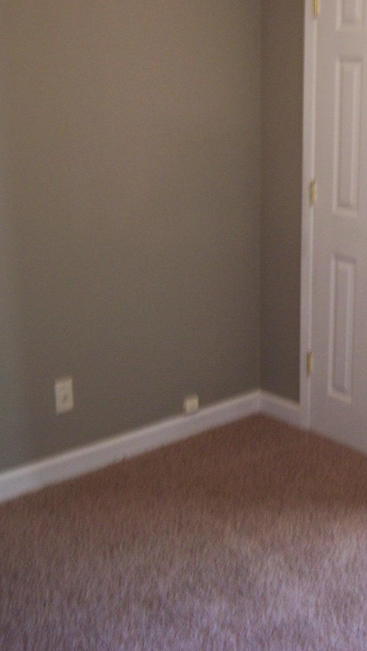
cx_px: 333
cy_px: 325
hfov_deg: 23.8
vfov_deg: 42.1
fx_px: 847
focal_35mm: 49
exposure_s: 1/8
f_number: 3.4
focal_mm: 5.5
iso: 140
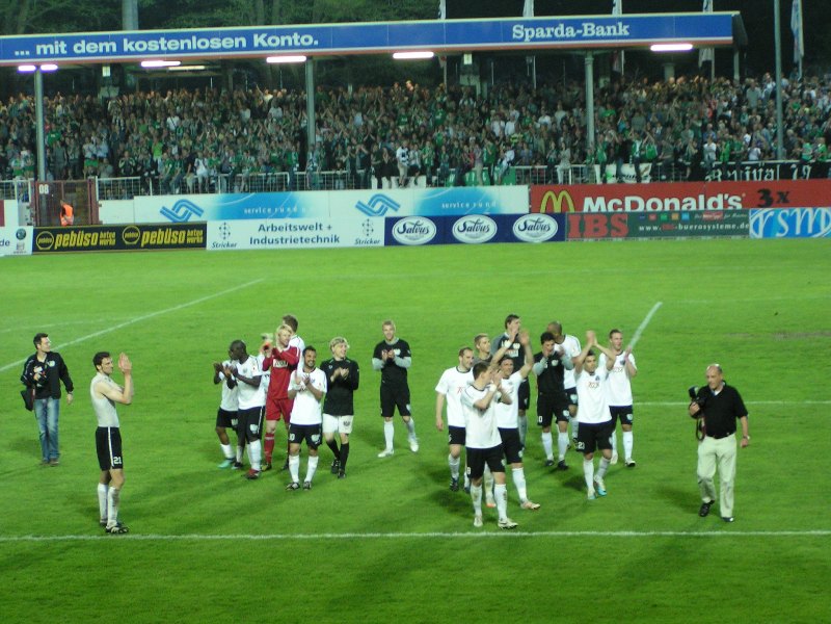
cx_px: 416
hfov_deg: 18.2
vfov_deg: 13.7
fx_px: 2593
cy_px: 312
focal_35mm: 108
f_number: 3.5
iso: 200
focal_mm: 16.6
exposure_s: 1/30
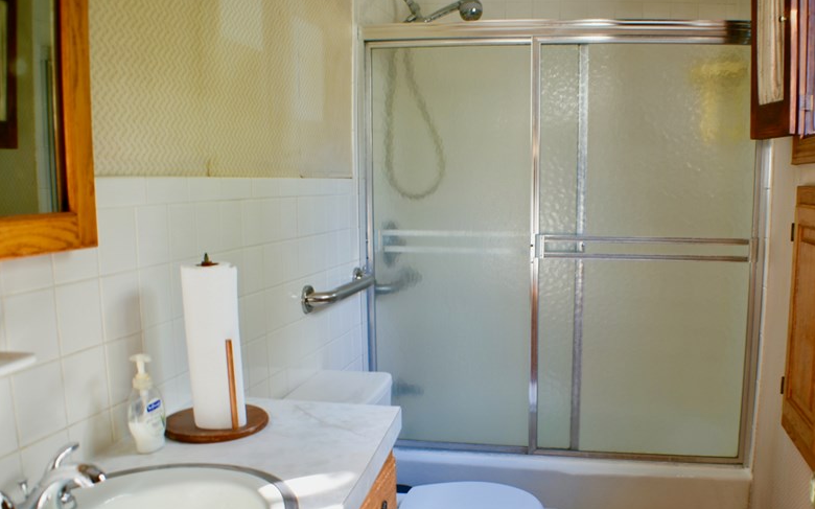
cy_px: 340
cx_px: 498
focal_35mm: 45
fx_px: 993
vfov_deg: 28.6
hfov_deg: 44.3
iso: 100
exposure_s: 1/6
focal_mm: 21
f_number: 3.8
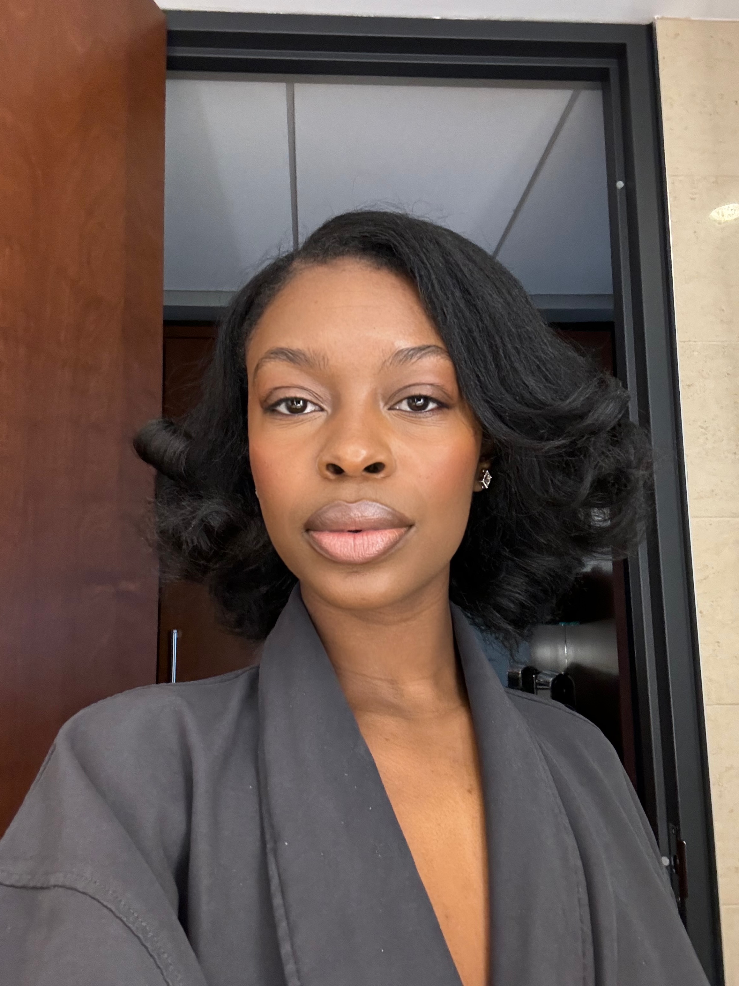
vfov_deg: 60.0
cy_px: 493
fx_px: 854
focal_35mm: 30
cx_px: 370
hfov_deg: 46.8
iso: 320
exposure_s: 1/40
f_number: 1.9
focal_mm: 2.69
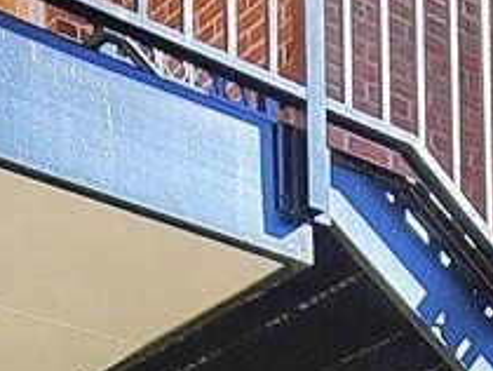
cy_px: 965
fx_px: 1412
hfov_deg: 19.7
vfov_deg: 11.5
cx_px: 352
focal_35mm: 99
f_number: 2.2
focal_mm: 2.2
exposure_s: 1/1000
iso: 50
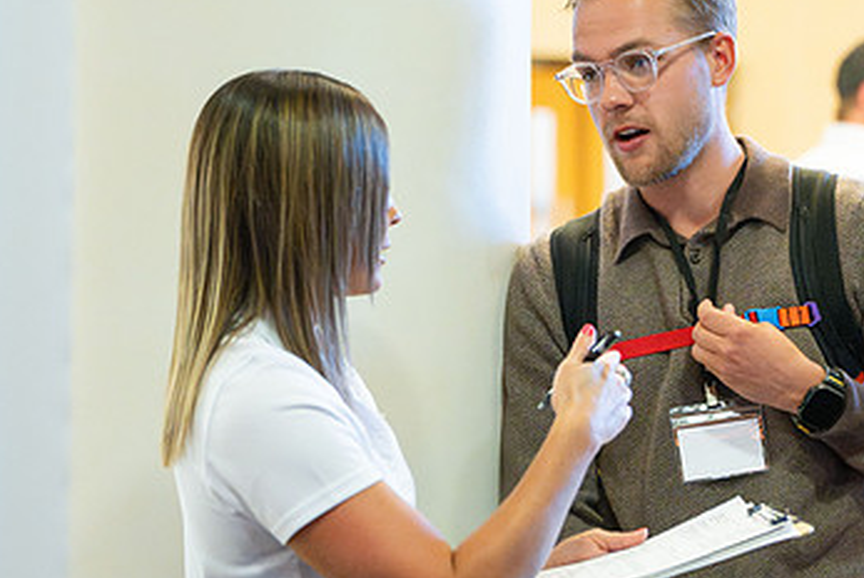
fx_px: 3531
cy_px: 330
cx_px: 675
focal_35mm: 147
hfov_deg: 13.9
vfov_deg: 9.4
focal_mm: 88
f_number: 2.8
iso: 12800
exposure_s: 1/640
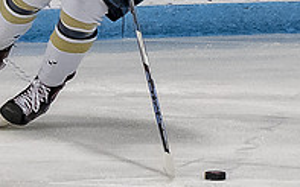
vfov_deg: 1.6
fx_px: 6506
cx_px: 109
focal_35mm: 796
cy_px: -98
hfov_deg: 2.6
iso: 1600
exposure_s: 1/800
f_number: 3.2
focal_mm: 80
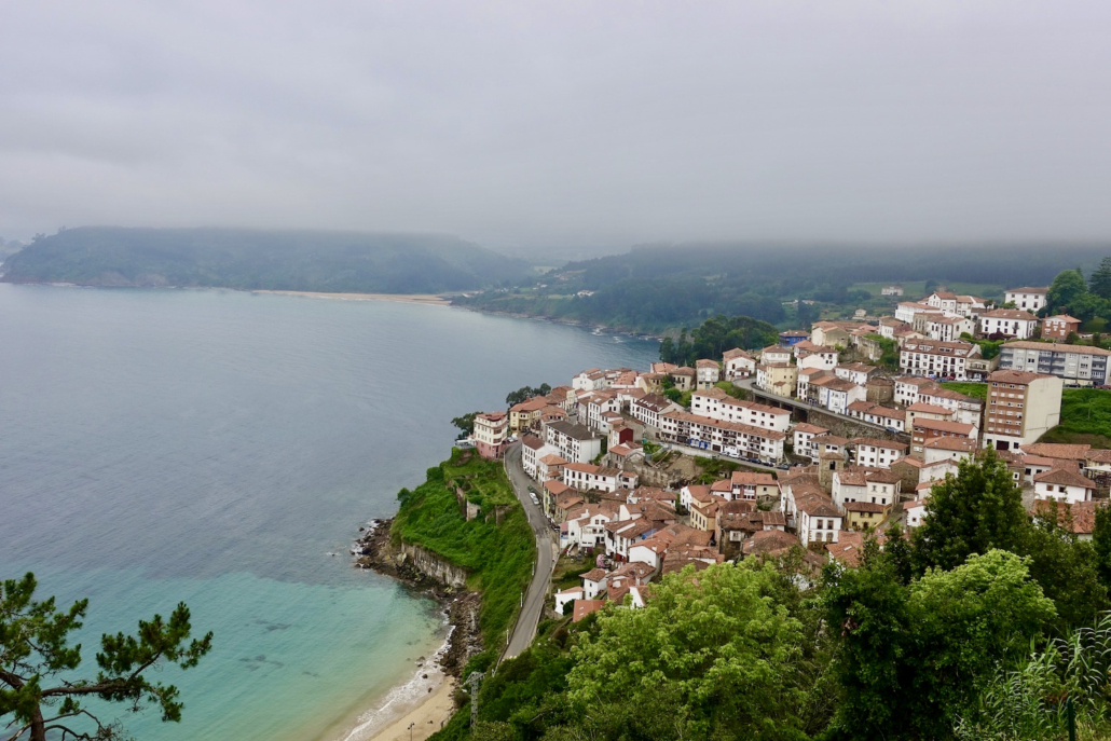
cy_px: 370
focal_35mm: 31
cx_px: 556
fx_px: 957
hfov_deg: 60.3
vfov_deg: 42.3
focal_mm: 11.45
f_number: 5.6
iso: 125
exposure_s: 1/250
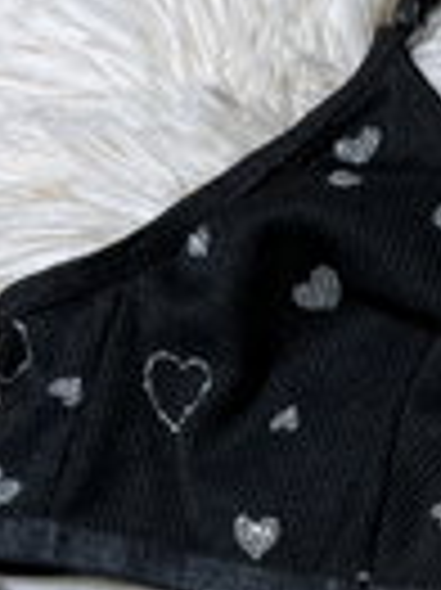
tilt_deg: -77.6
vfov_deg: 17.7
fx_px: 1803
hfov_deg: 13.4
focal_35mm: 106
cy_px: 714
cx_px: 594
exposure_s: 1/100
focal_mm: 5.1
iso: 32
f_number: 1.6
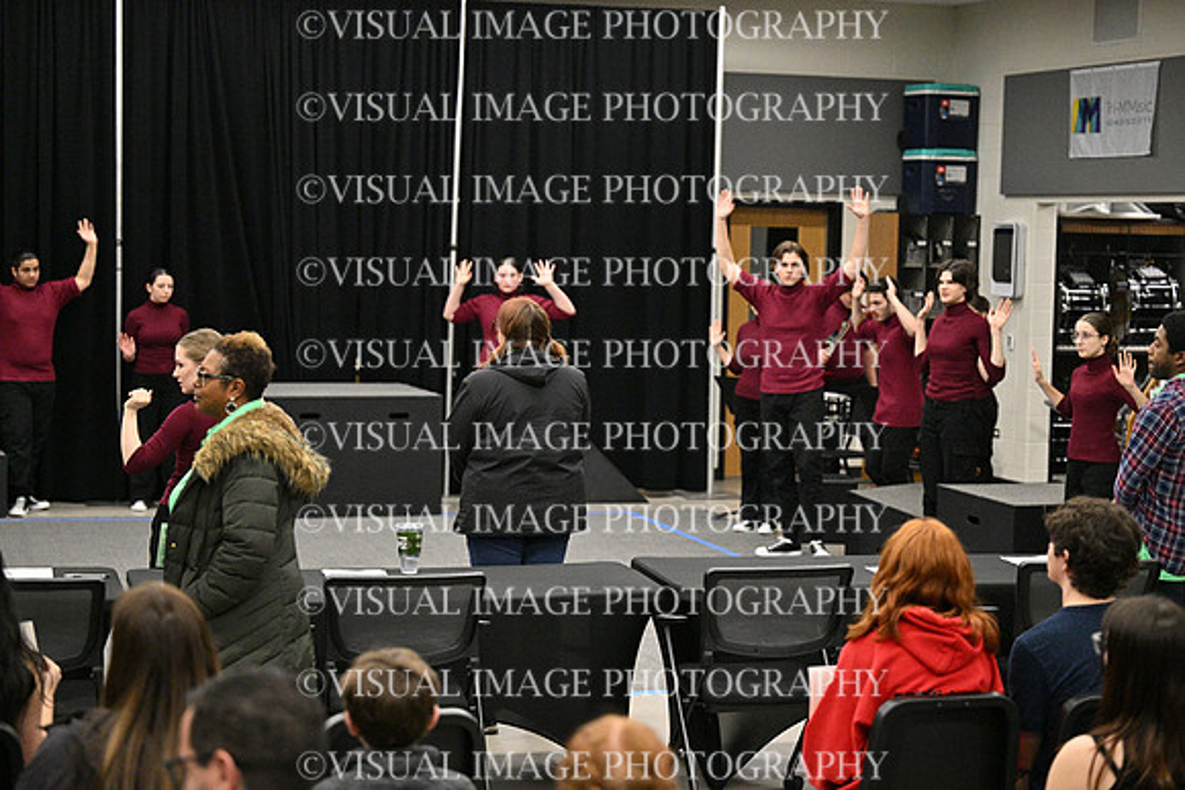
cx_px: 592
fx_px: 2305
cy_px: 395
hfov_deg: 28.8
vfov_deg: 19.5
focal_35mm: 70
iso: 6400
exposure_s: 1/800
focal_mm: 70
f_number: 2.8
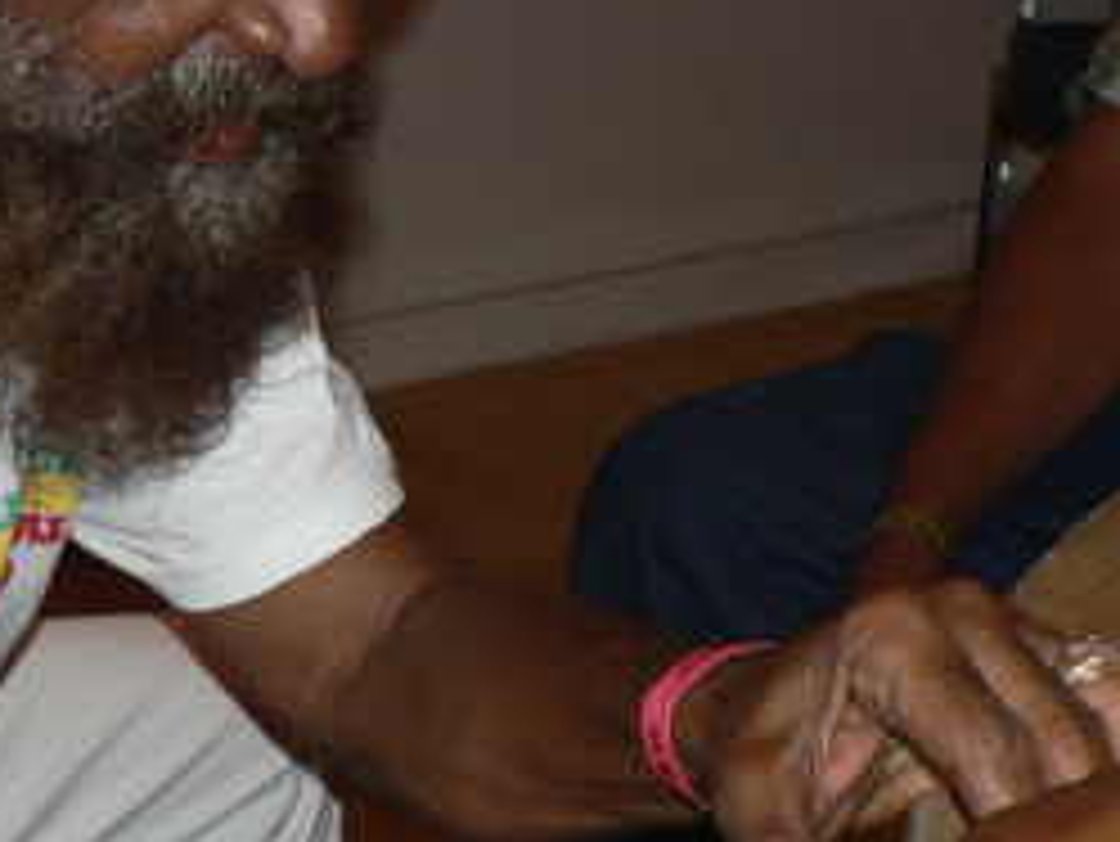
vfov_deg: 17.3
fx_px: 2751
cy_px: 284
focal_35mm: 85
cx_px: 254
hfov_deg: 22.7
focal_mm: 6
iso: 100
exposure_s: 1/60
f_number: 2.8
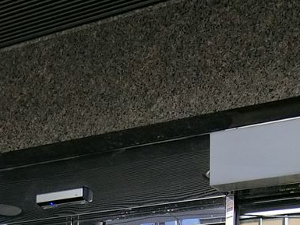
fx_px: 685
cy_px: 377
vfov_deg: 16.3
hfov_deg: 24.6
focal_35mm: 79
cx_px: 190
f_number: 2.7
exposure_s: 1/125
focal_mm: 4.06
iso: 160
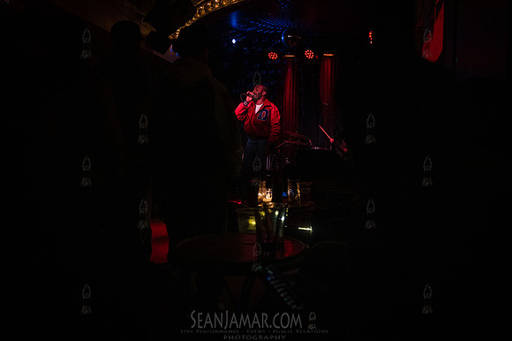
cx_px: 256
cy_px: 170
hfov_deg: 60.3
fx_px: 441
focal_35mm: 31
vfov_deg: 42.3
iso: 12800
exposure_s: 1/320
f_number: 3.5
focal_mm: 31
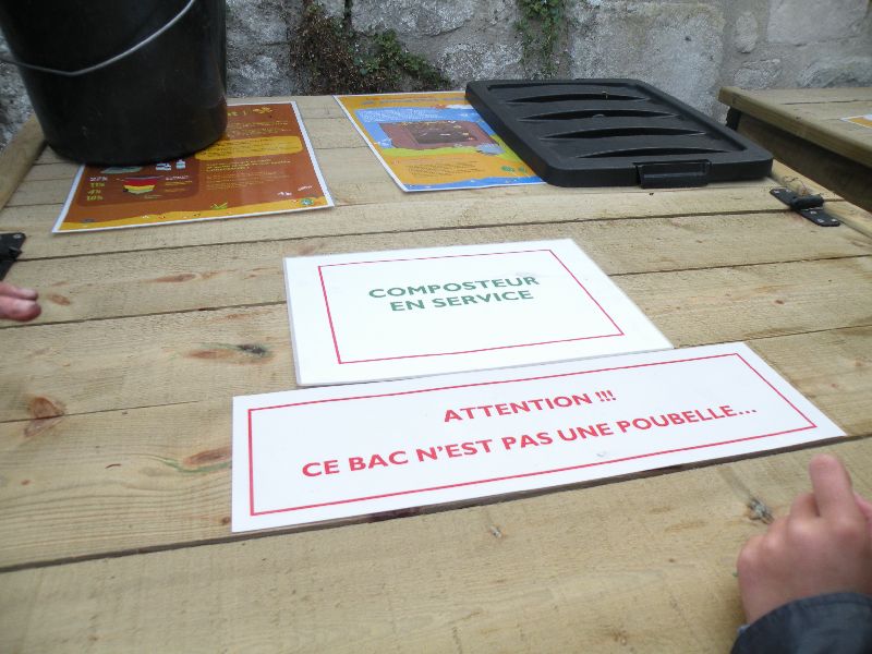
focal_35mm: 27
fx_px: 680
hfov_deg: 65.3
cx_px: 436
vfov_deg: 51.4
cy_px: 327
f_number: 3.2
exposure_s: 1/250
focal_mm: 4.7
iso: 100
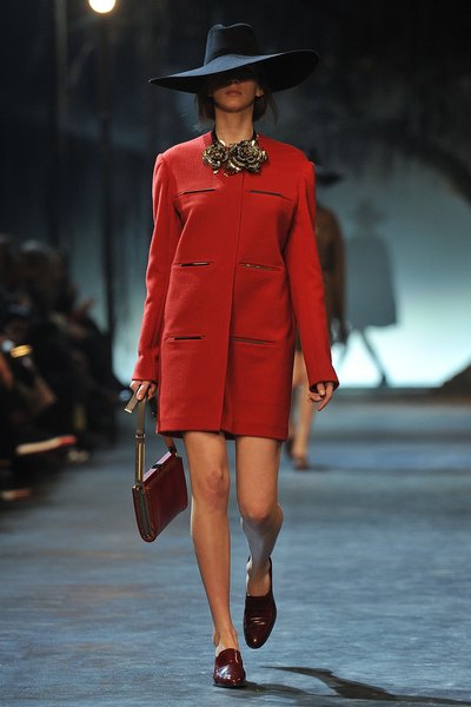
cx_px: 236
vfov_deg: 10.3
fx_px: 3925
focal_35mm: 200
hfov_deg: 6.9
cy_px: 354
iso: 2500
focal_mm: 200
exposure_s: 1/800
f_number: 3.5
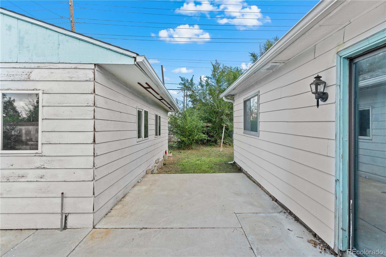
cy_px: 128
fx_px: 182
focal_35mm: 17
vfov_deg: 70.4
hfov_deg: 93.3
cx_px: 193
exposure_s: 1/640
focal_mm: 17
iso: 1000
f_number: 8
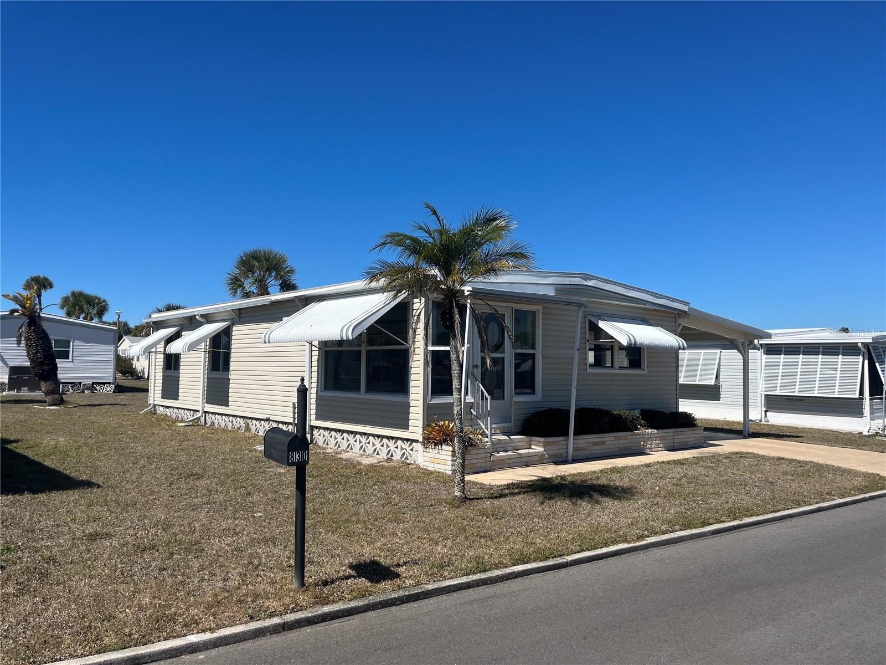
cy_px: 332
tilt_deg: +4.3
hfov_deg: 67.3
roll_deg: -2.3
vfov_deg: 53.1
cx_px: 443
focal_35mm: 26
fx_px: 665
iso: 50
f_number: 1.6
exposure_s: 1/5319
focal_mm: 5.1
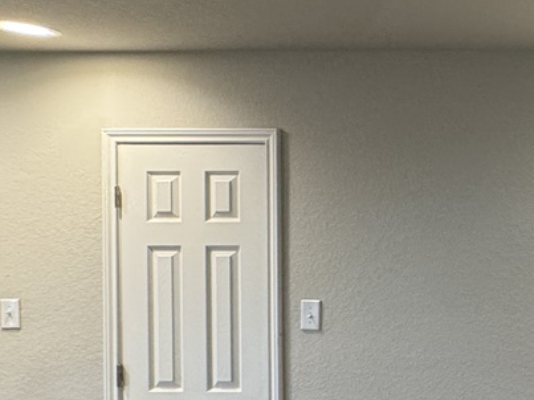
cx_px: 880
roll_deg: +0.2
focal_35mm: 50
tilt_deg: -1.1
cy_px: 279
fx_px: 771
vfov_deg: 28.8
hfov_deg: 24.6
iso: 200
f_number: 2.2
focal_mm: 2.22
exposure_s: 1/60
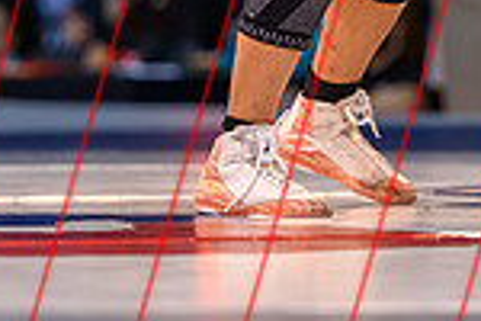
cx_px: 423
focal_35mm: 502
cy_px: -159
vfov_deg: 2.7
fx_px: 6707
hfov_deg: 4.1
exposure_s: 1/800
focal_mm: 130
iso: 1250
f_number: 2.8
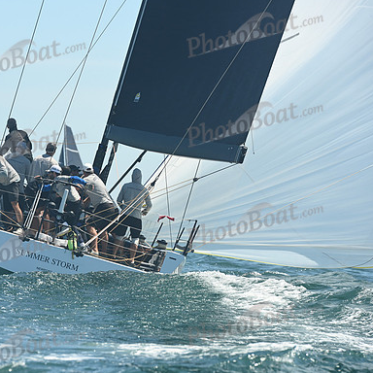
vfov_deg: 7.2
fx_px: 2975
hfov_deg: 7.2
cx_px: 137
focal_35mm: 244
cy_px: 186
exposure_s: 1/1250
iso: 320
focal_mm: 190
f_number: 6.3
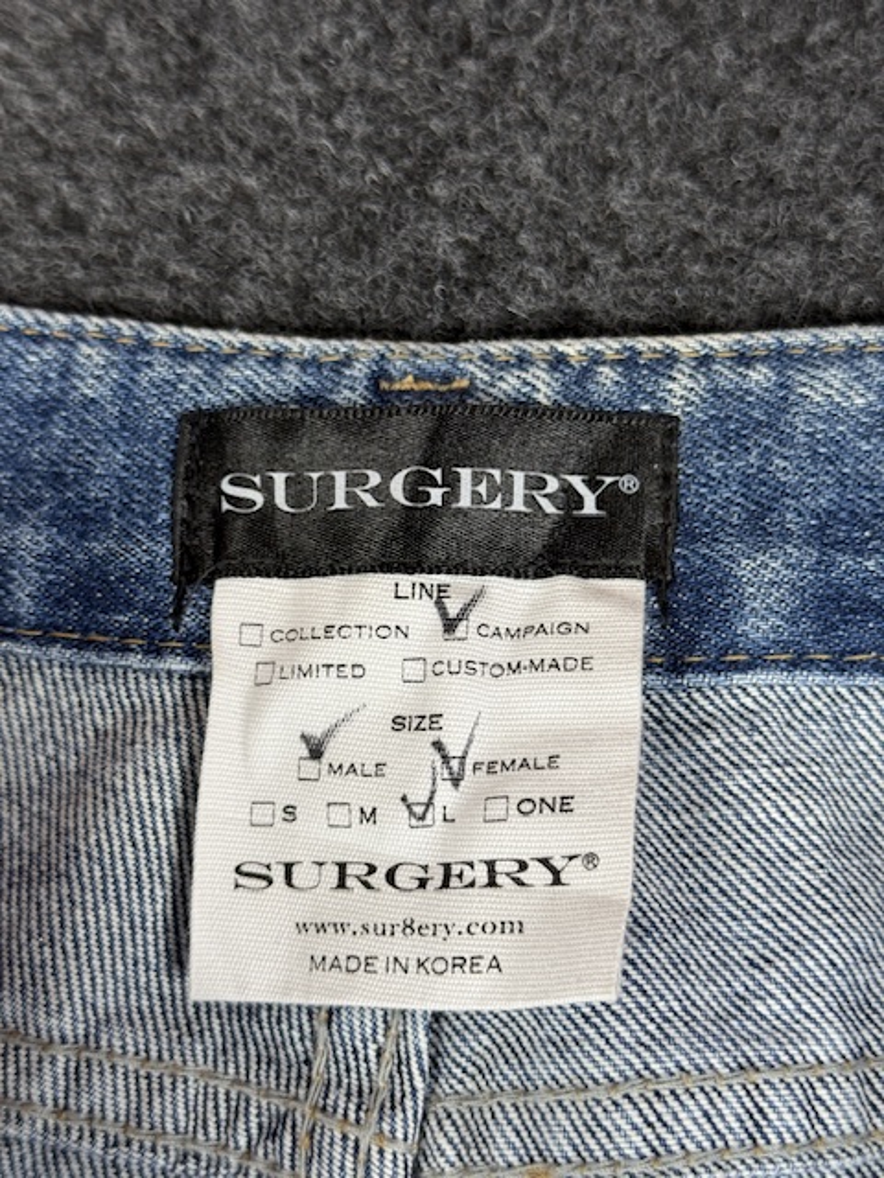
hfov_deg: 30.3
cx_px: 442
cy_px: 589
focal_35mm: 48
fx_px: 1634
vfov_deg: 39.7
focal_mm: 6.76
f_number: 1.78
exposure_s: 1/50
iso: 64
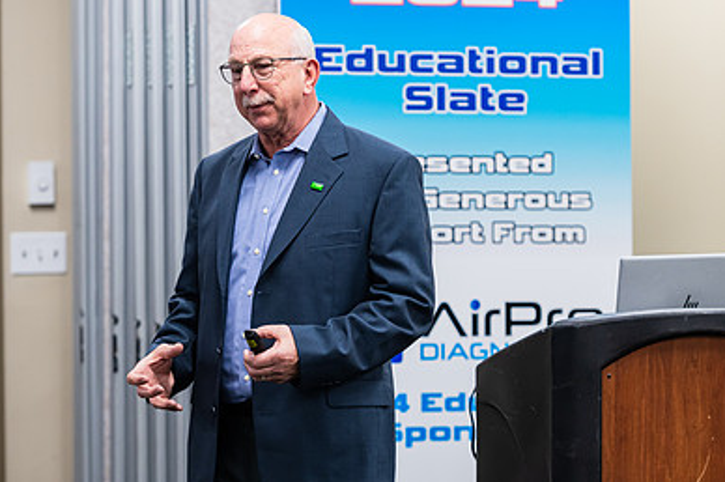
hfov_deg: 10.1
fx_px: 4085
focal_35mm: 203
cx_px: 342
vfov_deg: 6.8
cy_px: 227
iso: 1250
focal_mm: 130
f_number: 3.2
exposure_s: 1/200
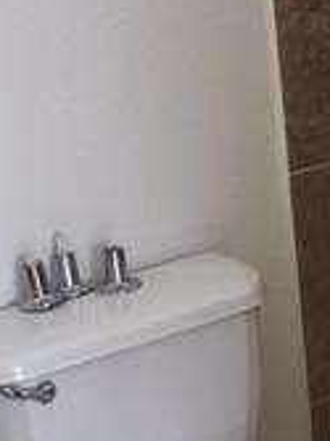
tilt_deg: -10.3
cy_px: 50
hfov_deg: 13.1
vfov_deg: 17.5
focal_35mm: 111
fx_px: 1413
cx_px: 351
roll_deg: +4.5
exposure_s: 1/120
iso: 50
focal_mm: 4.15
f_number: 2.2
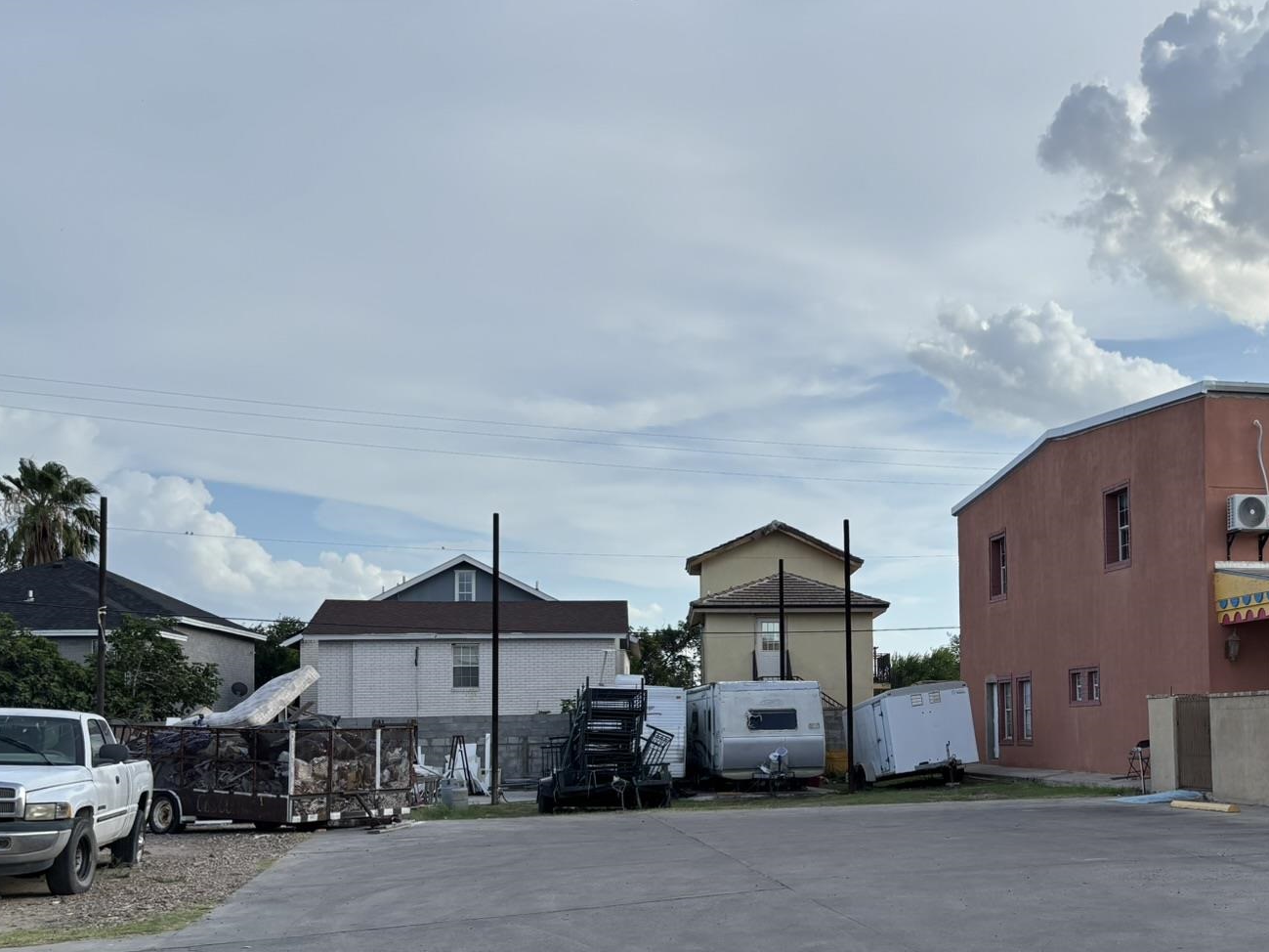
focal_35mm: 41
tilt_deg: +3.7
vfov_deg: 34.8
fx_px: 1503
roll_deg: +2.1
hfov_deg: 44.0
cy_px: 639
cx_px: 975
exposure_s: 1/3205
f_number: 1.6
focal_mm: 5.96
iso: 50
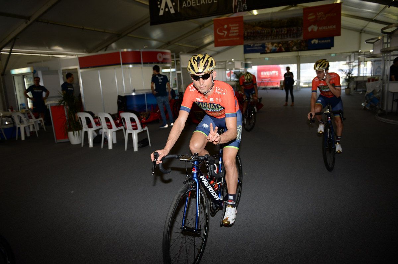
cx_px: 199
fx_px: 265
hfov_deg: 73.8
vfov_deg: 53.1
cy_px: 132
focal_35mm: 24
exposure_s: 1/250
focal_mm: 24
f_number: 2.8
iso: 200
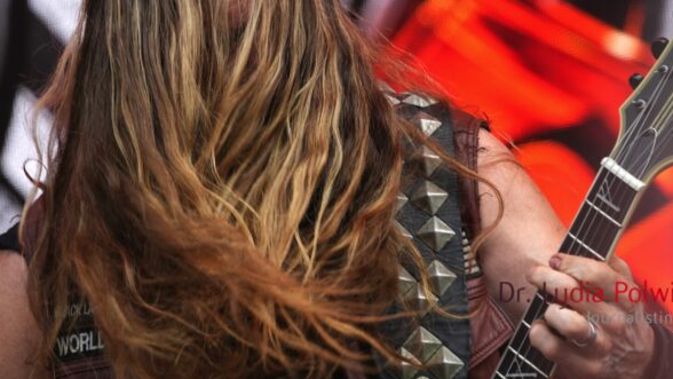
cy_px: 119
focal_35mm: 402
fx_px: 7175
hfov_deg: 5.4
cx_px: 404
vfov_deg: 3.0
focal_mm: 196
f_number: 6.3
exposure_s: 1/320
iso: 500
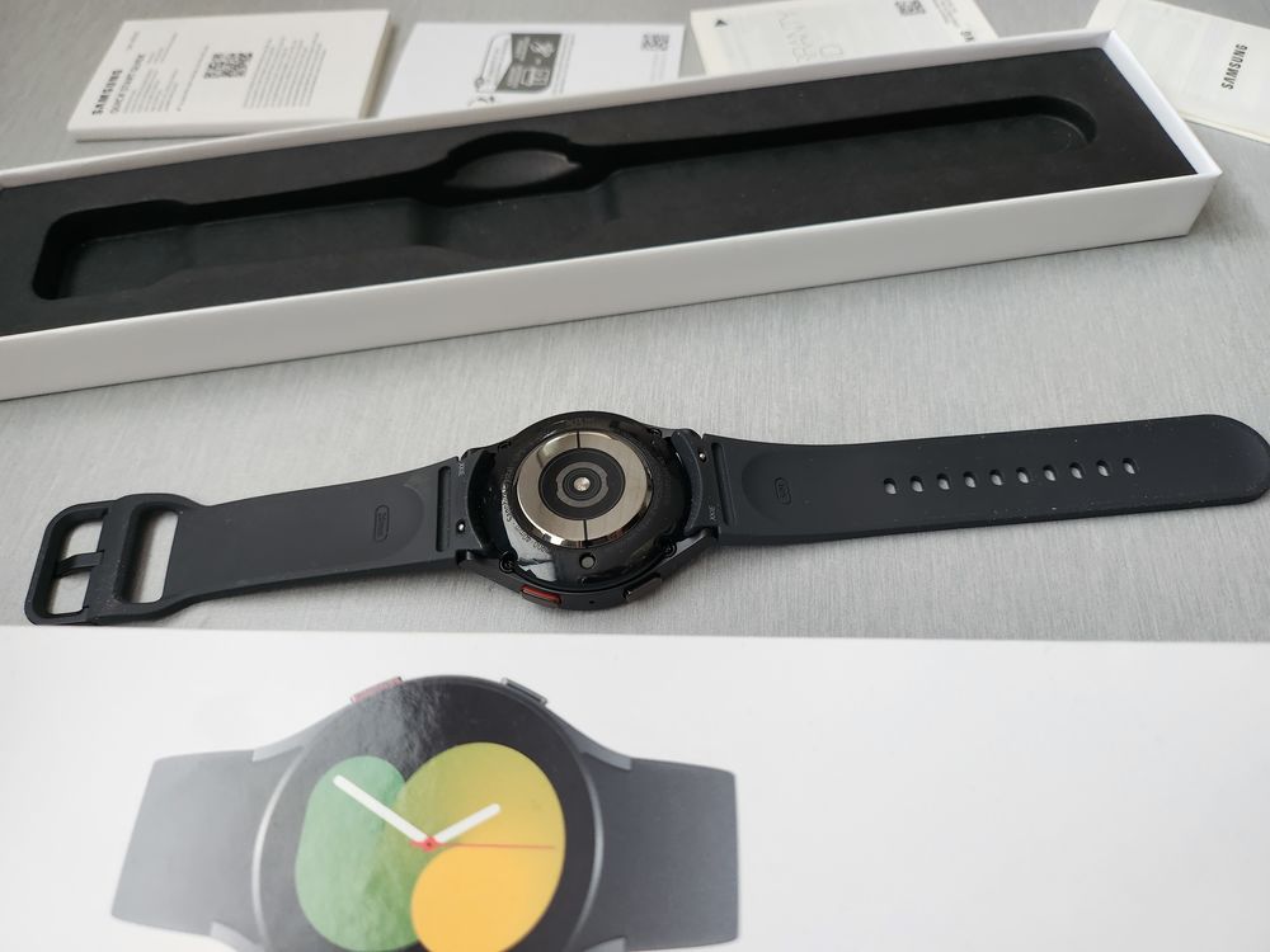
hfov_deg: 71.6
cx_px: 635
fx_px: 881
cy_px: 476
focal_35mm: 24
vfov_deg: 56.8
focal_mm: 5
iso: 200
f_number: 1.8
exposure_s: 1/100
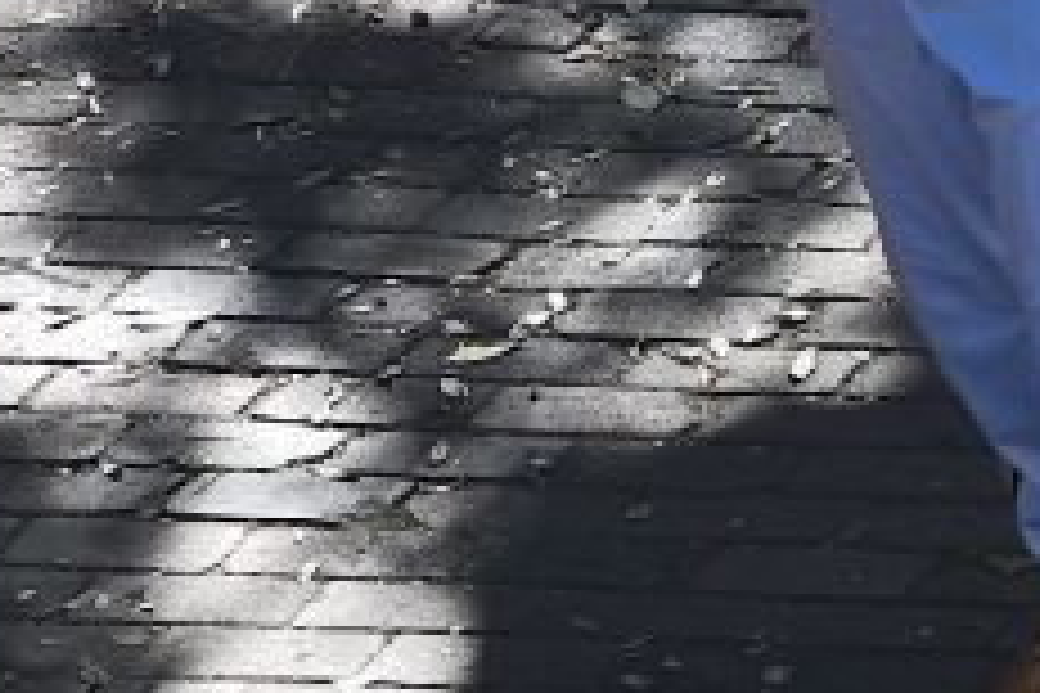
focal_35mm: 953
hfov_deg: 2.1
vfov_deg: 1.4
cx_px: 3030
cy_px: -130
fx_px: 27529
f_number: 5.6
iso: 100
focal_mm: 102
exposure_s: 1/500
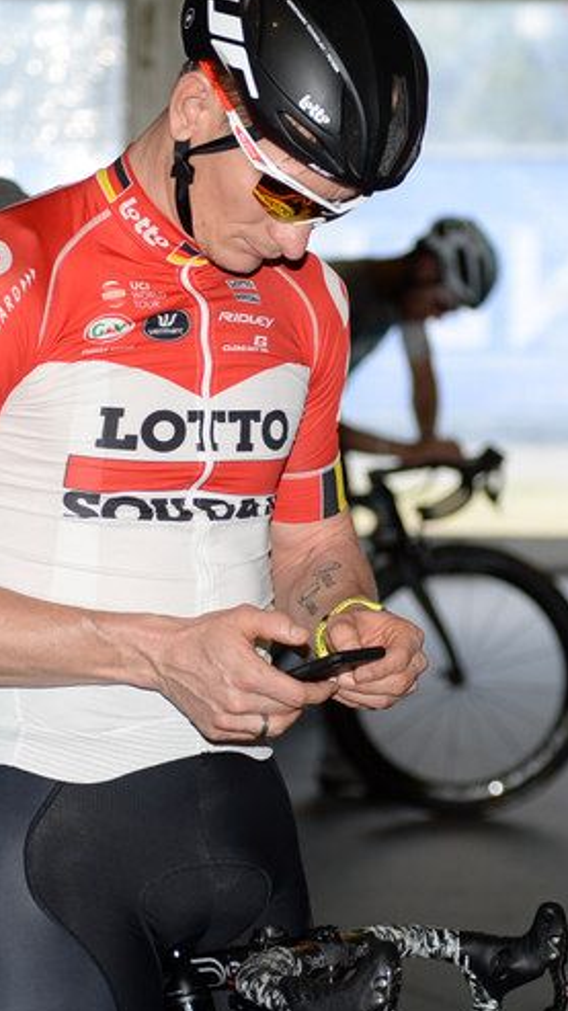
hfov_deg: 7.7
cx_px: 310
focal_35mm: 158
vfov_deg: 13.6
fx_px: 4234
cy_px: 529
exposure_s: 1/250
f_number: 2.8
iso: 200
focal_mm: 62
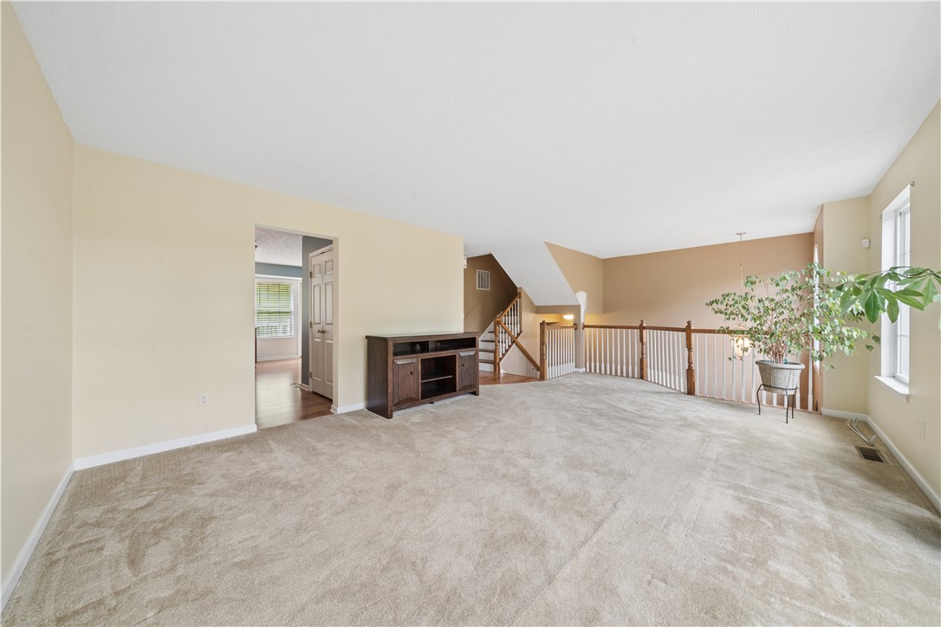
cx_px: 470
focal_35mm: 12
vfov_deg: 90.0
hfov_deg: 112.6
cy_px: 314
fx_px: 314
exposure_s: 1/8
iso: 320
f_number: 11
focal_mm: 12
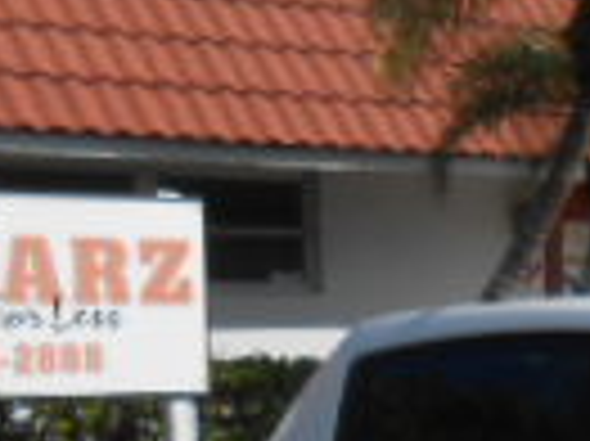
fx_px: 2163
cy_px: 594
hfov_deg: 14.3
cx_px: 950
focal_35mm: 127
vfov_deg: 11.3
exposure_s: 1/1250
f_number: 3.5
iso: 80
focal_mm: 4.6
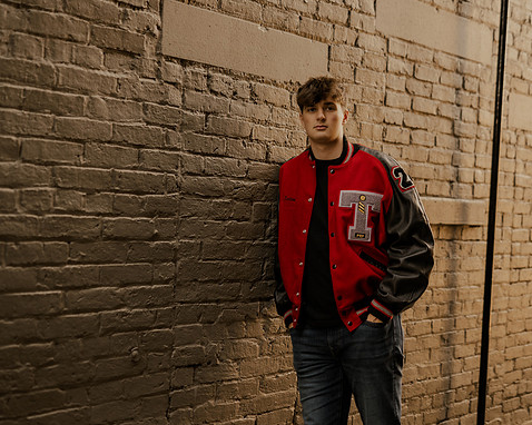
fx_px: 897
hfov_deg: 33.0
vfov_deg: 26.7
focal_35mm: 57
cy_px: 214
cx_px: 260
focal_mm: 50
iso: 200
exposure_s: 1/125
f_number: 1.8
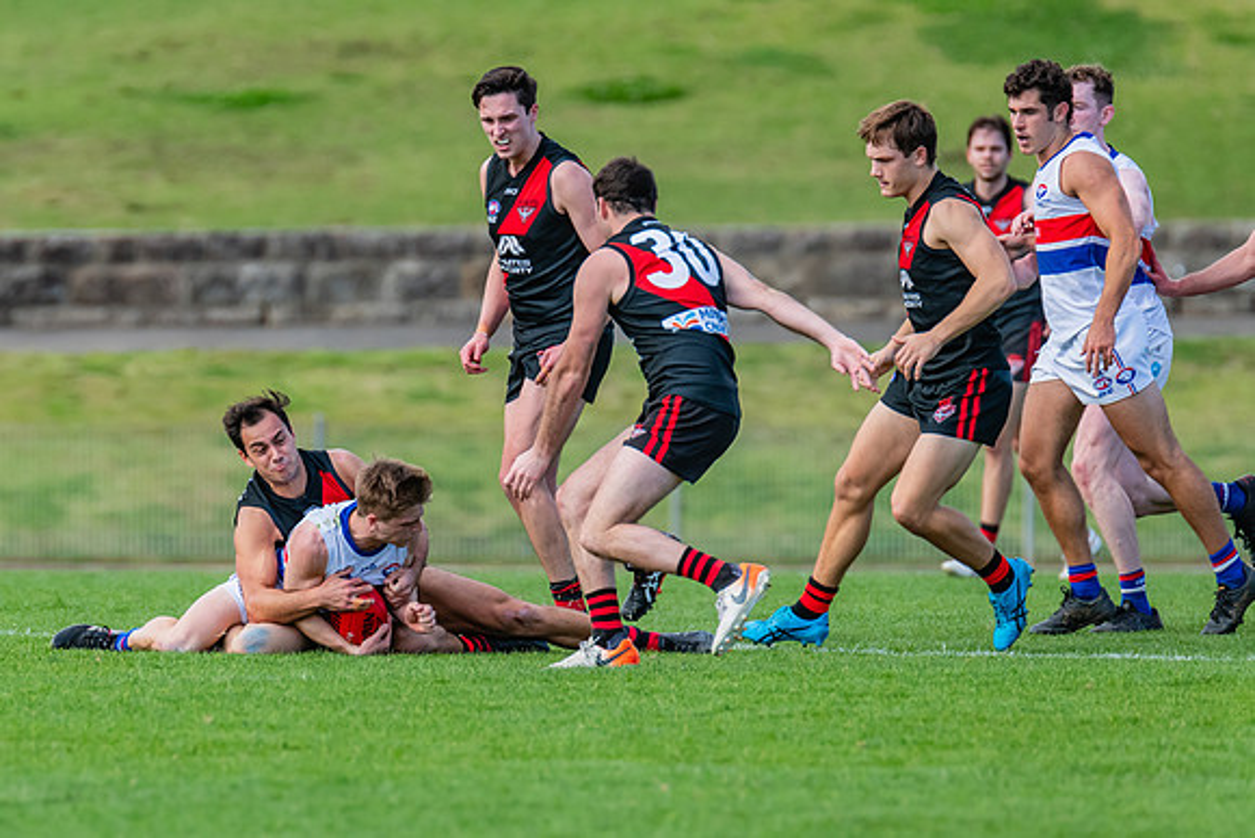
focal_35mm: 657
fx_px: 22910
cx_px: 279
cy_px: 385
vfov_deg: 2.1
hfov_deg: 3.1
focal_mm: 420
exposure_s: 1/1600
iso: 800
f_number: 5
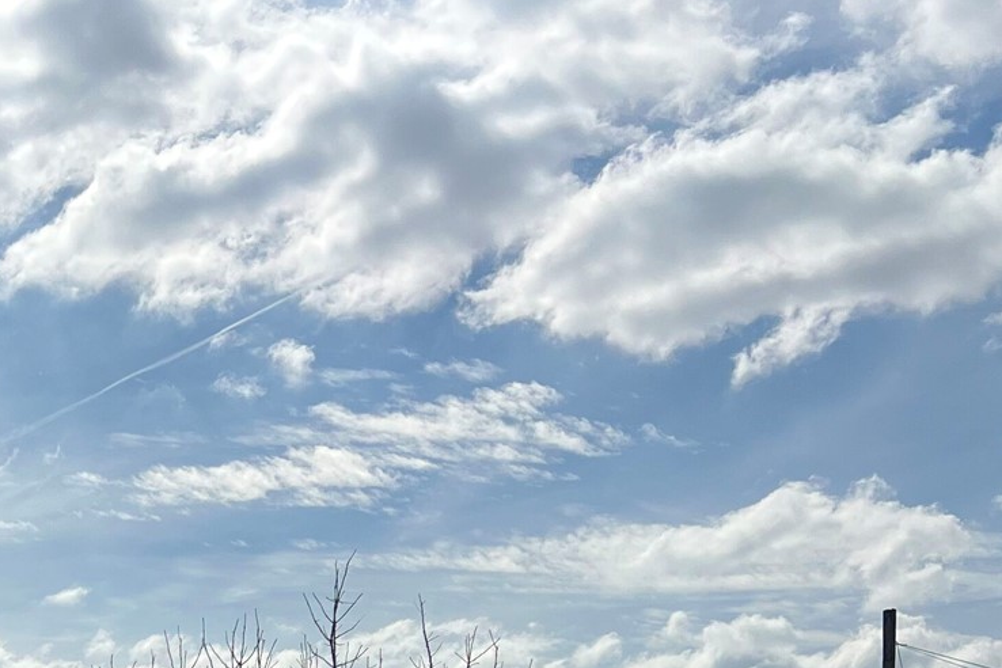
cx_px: -52
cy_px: 1020
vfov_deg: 16.5
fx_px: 2087
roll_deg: -1.2
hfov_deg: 25.4
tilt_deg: +1.0
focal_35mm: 75
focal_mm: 5.7
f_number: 1.5
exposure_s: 1/14286
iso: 50
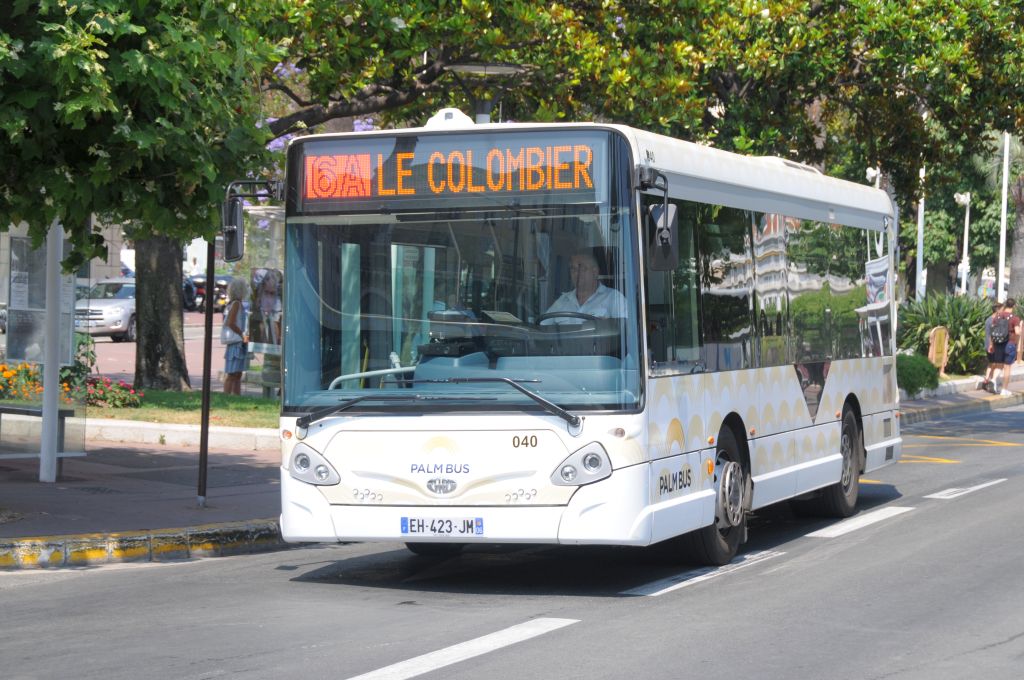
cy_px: 340
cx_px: 512
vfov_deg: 16.2
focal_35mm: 84
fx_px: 2386
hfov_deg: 24.2
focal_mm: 56
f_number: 10
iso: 200
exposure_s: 1/400
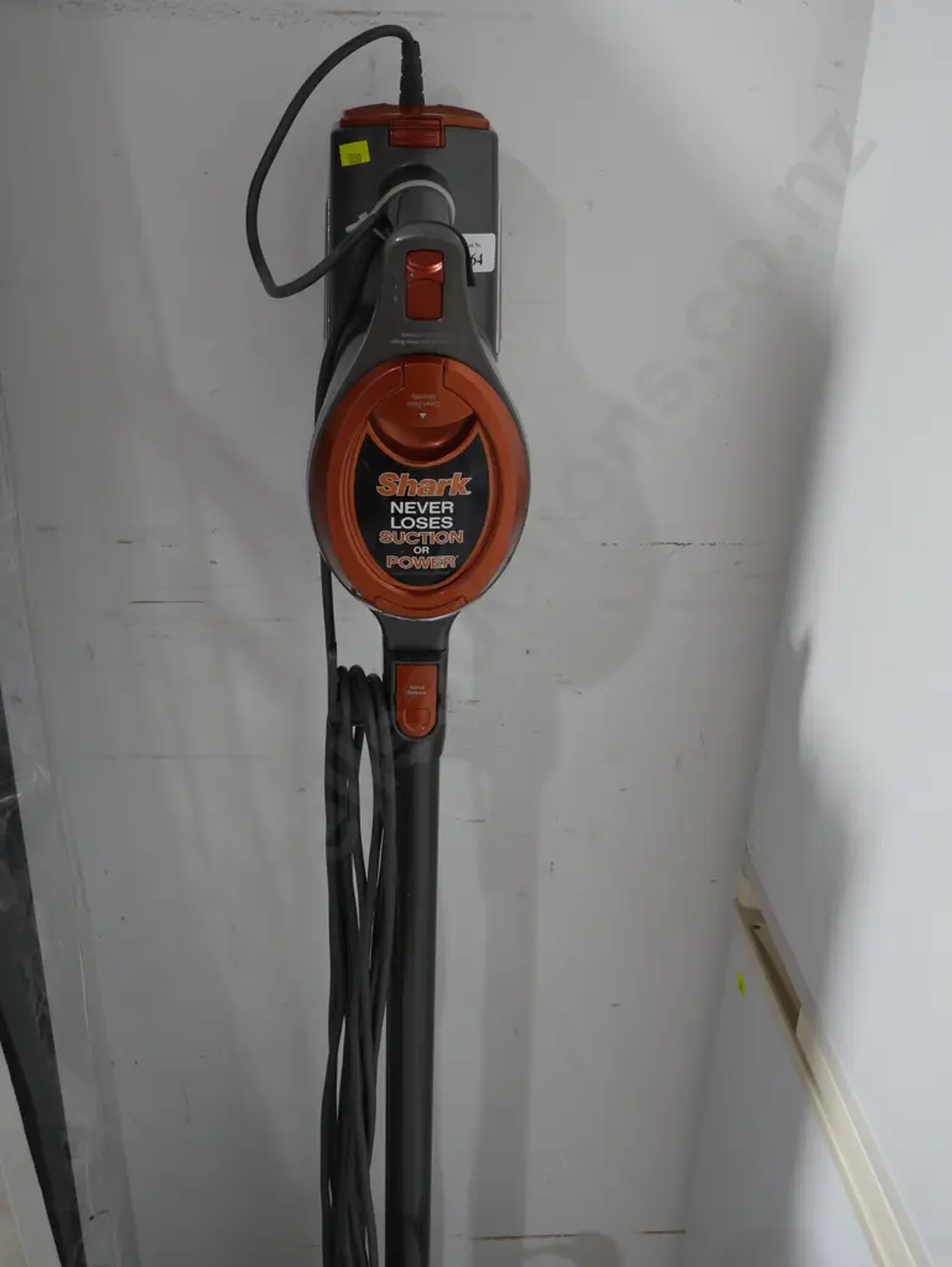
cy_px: 634
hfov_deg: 34.4
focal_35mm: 42
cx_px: 476
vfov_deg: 44.8
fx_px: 1539
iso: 640
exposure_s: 1/60
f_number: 4.6
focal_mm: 21
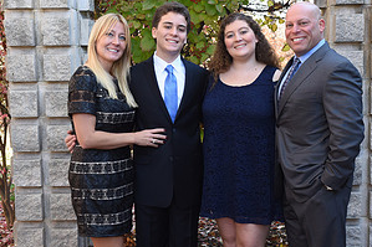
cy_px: 137
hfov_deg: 30.5
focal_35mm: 66
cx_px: 199
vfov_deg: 20.6
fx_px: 682
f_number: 6.3
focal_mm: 34
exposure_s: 1/125
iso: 800
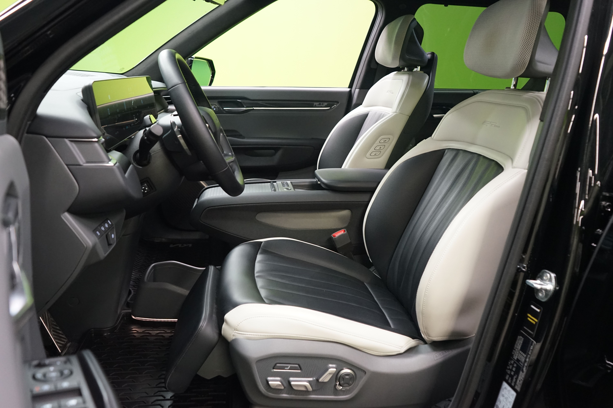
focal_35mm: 29
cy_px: 204
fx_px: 494
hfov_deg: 63.7
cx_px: 306
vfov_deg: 45.0
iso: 3200
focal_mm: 29
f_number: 5
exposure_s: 1/50
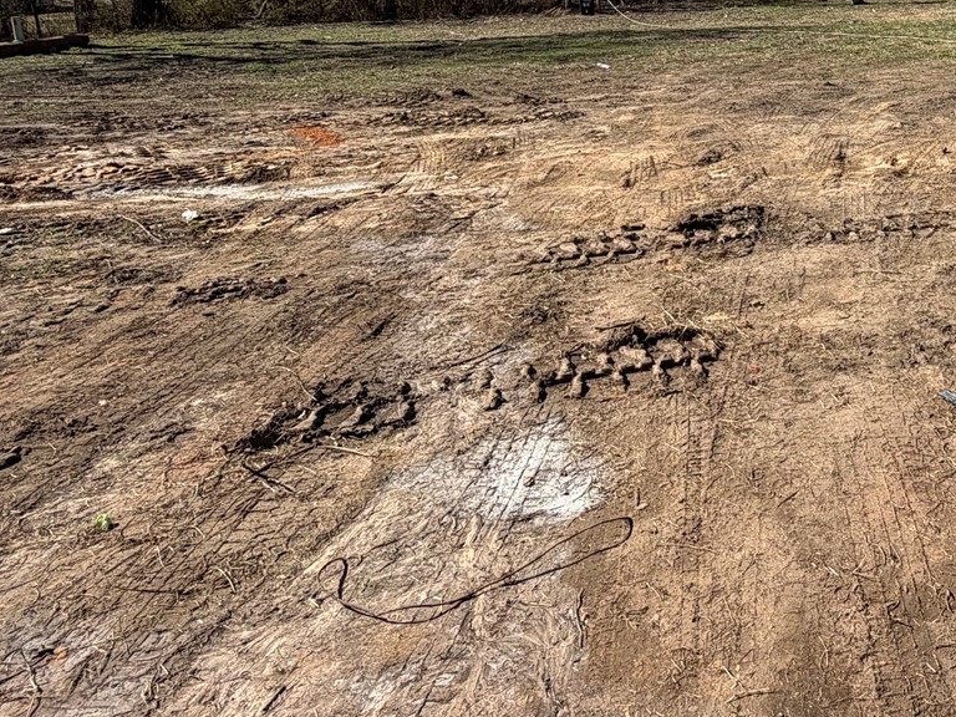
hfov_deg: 49.1
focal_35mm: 35
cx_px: 787
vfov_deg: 38.2
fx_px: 967
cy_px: 86
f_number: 2.2
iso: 25
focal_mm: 2.22
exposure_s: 1/770
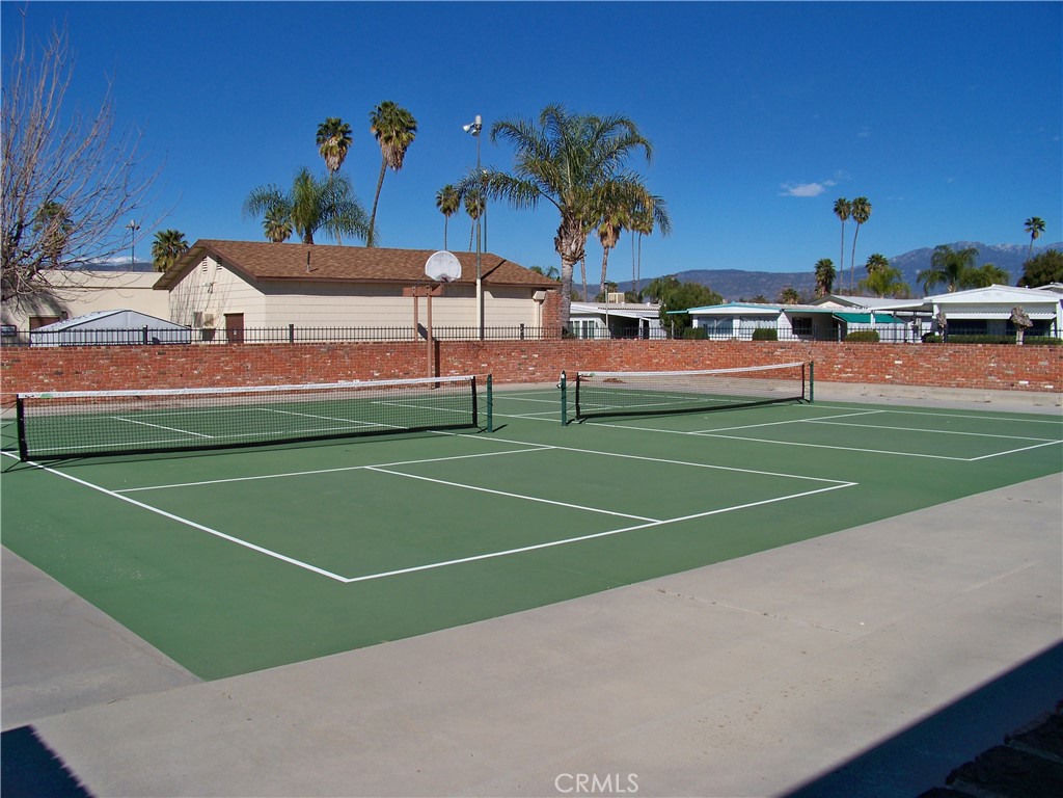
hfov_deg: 55.4
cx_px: 532
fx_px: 1013
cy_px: 399
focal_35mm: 33
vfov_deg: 42.9
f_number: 4
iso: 64
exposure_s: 1/1250
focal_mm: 5.85
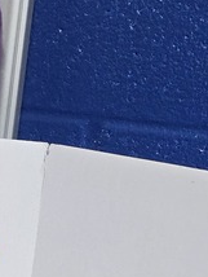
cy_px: 430
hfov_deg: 12.9
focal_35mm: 110
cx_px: -93
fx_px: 880
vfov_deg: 16.2
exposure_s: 1/120
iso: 250
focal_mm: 6.3
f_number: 1.7
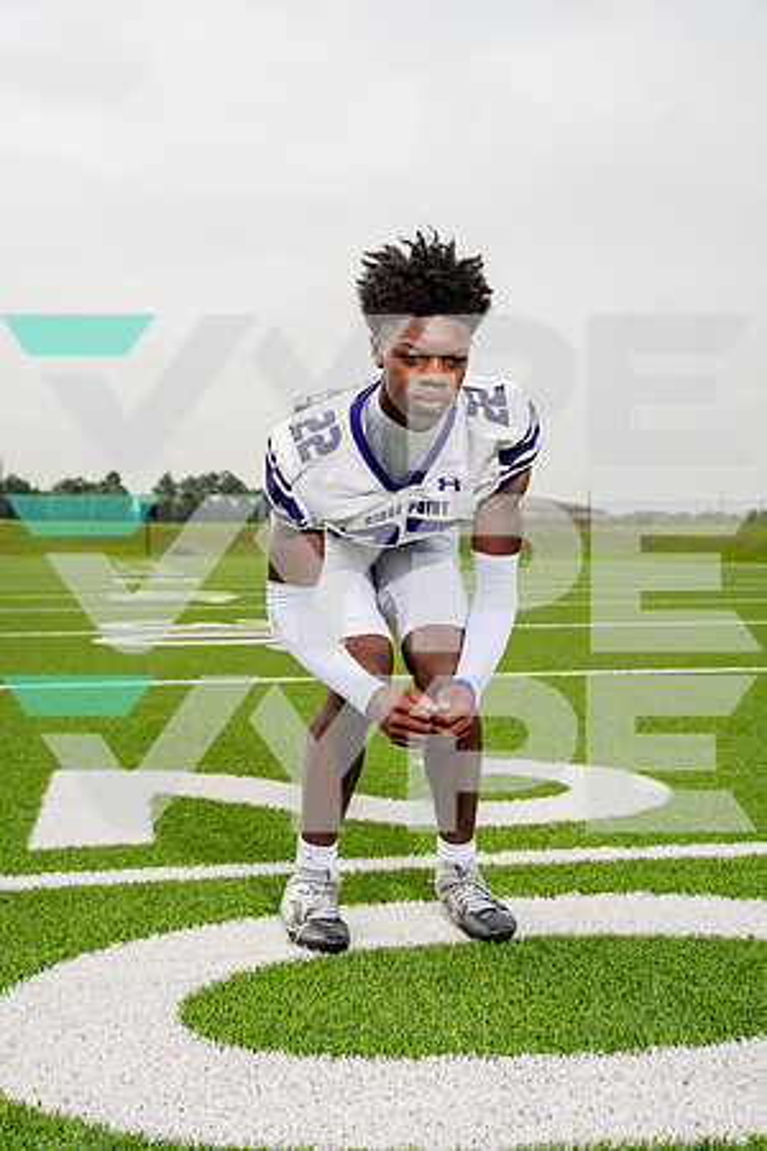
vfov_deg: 43.6
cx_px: 384
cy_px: 576
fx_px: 1438
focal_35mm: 45
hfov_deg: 29.9
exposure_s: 1/800
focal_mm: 45
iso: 125
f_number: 5.6
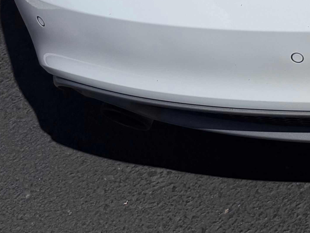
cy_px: -174
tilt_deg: -25.7
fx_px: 860
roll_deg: +0.3
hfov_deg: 17.4
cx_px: 524
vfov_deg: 13.9
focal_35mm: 96
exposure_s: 1/17544
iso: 80
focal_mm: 6.76
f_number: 1.78
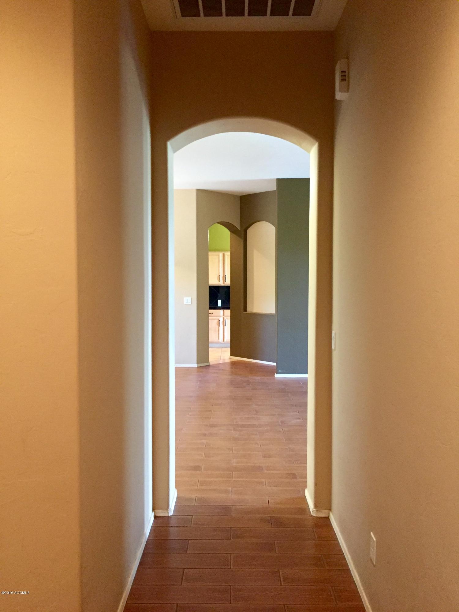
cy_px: 306
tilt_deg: -4.2
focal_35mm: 29
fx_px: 513
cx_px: 230
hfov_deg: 48.2
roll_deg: +0.1
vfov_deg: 61.7
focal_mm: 4.15
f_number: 2.2
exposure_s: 1/17
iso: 250
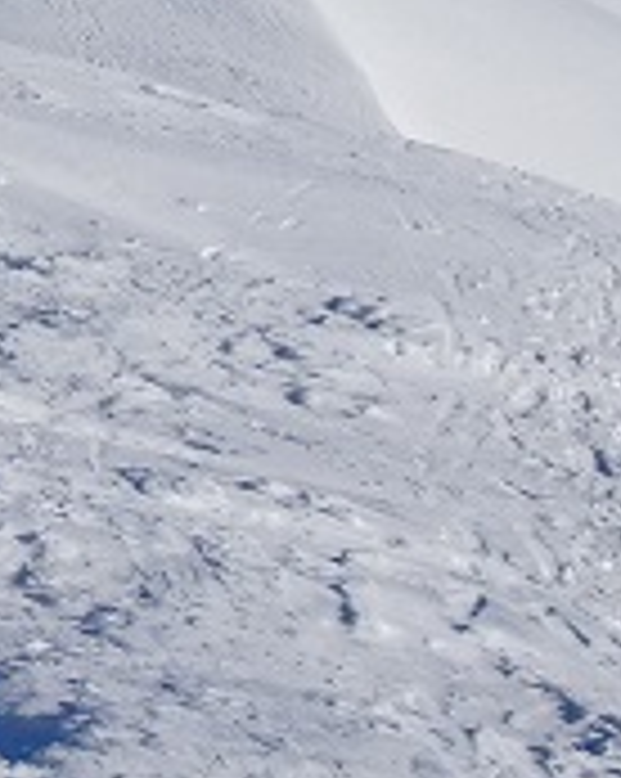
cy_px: -247
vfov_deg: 14.3
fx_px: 2969
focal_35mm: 129
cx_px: -738
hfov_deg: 10.6
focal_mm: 4.25
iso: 80
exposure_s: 1/2000
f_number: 3.5
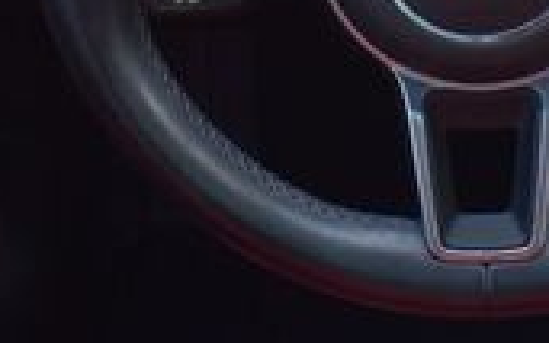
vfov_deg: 12.4
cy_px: -71
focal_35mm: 103
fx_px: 1542
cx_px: 446
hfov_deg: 20.0
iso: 400
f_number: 6.3
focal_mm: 18
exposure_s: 1/20
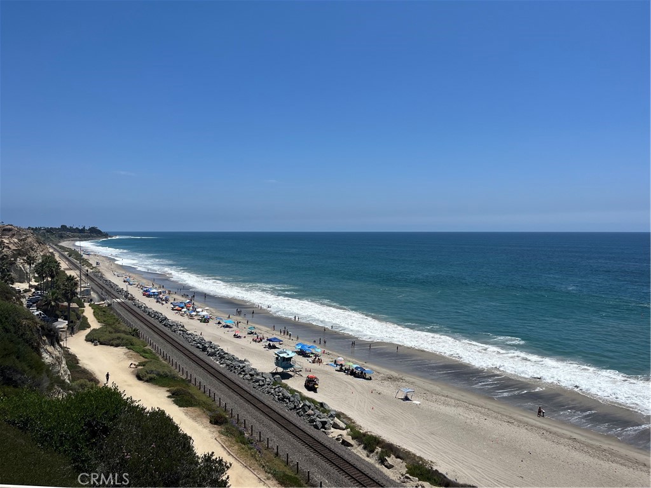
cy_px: 244
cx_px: 326
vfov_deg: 53.1
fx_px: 489
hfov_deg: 67.3
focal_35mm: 26
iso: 50
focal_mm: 5.1
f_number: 1.6
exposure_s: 1/7353
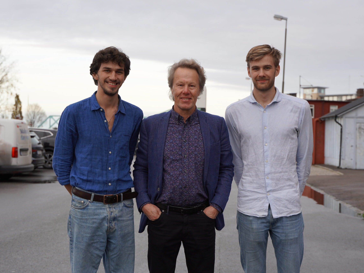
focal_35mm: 65
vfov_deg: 22.6
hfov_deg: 29.8
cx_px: 191
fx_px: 683
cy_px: 137
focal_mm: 40
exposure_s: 1/160
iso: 200
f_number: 4
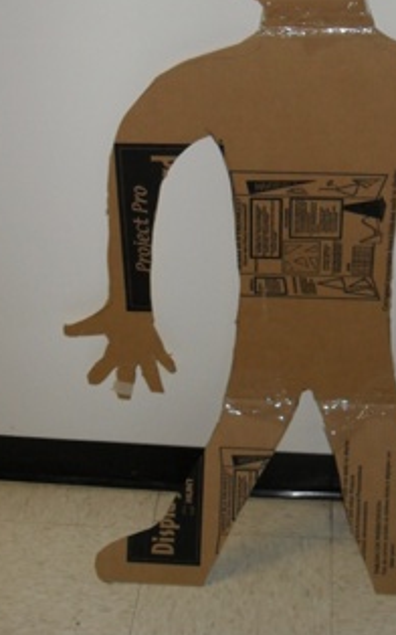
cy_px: 198
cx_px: 309
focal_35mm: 53
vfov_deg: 37.7
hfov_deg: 24.1
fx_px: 916
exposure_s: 1/45
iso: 200
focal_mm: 6.2
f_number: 2.8
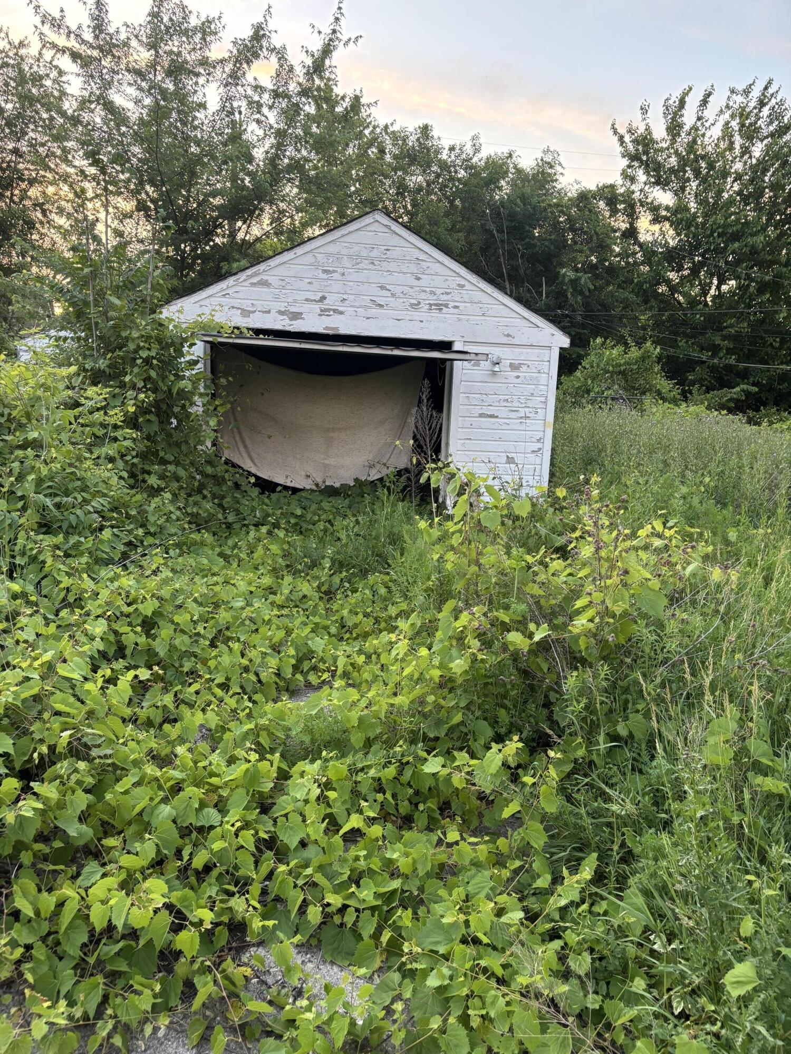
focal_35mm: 26
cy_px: 527
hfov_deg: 53.1
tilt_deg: -11.5
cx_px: 396
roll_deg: -3.9
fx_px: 792
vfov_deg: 67.3
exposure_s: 1/60
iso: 160
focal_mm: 5.96
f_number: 1.6
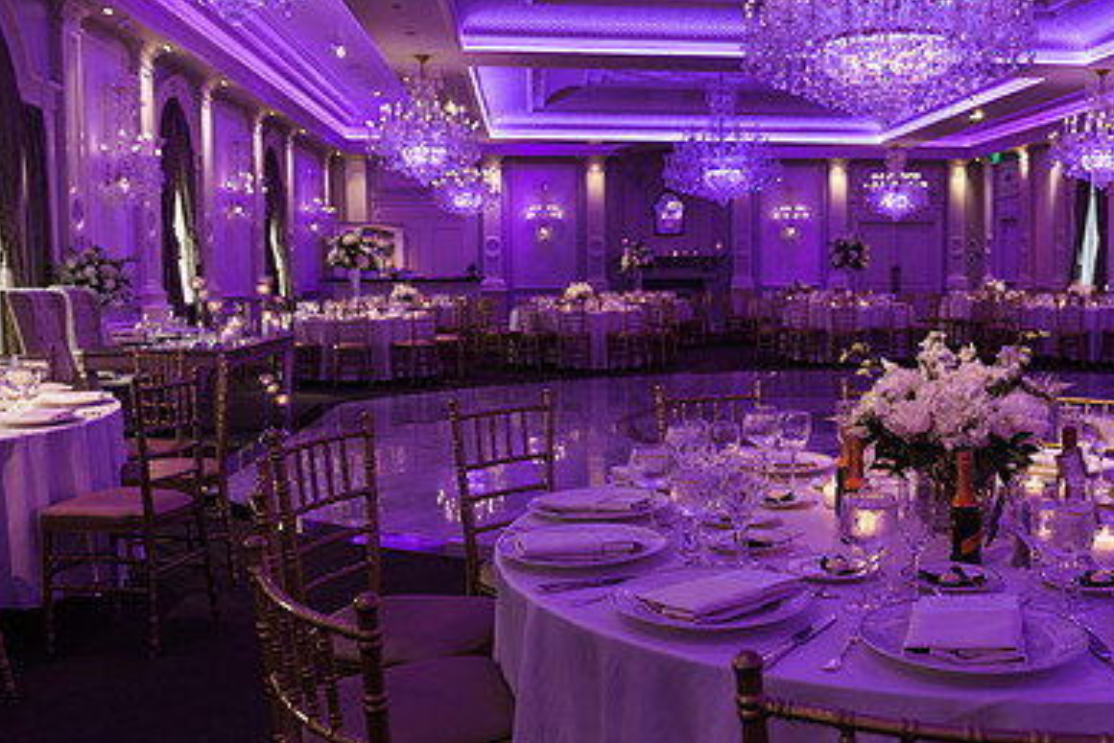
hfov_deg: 52.4
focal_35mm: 36
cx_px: 720
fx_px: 1114
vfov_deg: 36.8
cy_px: 341
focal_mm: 24
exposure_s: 1/60
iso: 800
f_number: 3.5
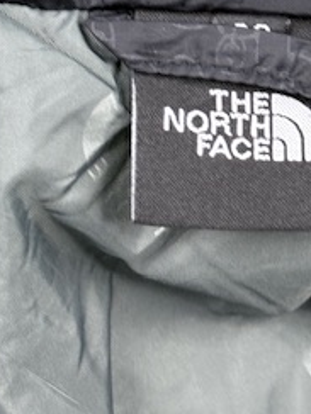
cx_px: 148
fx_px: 1509
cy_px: -2
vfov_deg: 15.4
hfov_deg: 11.8
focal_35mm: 126
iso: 80
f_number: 1.78
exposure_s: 1/100
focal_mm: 6.76
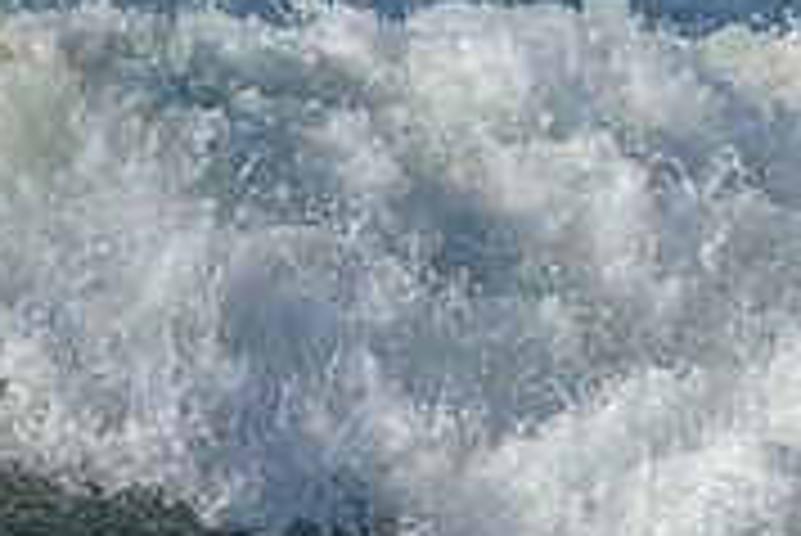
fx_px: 69497
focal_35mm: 3121
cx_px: 833
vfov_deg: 0.4
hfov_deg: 0.7
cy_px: 570
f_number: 11
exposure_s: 1/2000
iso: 500
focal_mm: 800
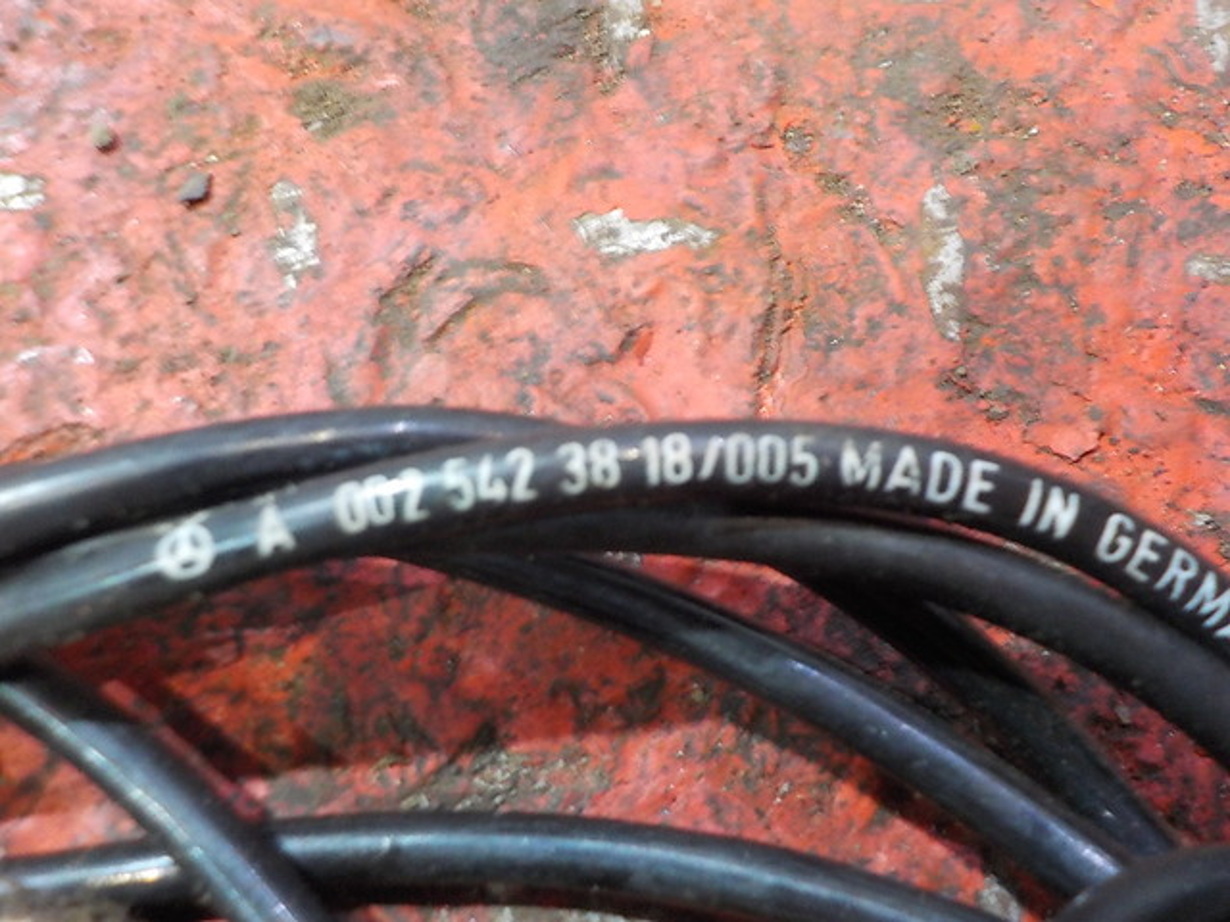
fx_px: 1066
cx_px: 615
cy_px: 461
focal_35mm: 30
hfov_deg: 60.0
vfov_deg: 46.8
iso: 400
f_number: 3.3
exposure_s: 1/8
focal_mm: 4.1
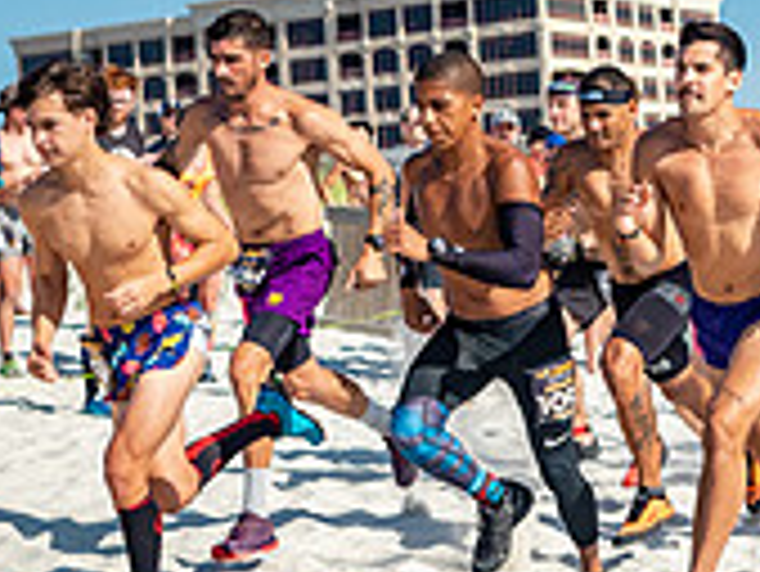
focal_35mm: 120
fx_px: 2636
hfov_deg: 15.7
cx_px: 934
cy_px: 219
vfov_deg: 12.4
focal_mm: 31
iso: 360
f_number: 2.8
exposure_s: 1/4000
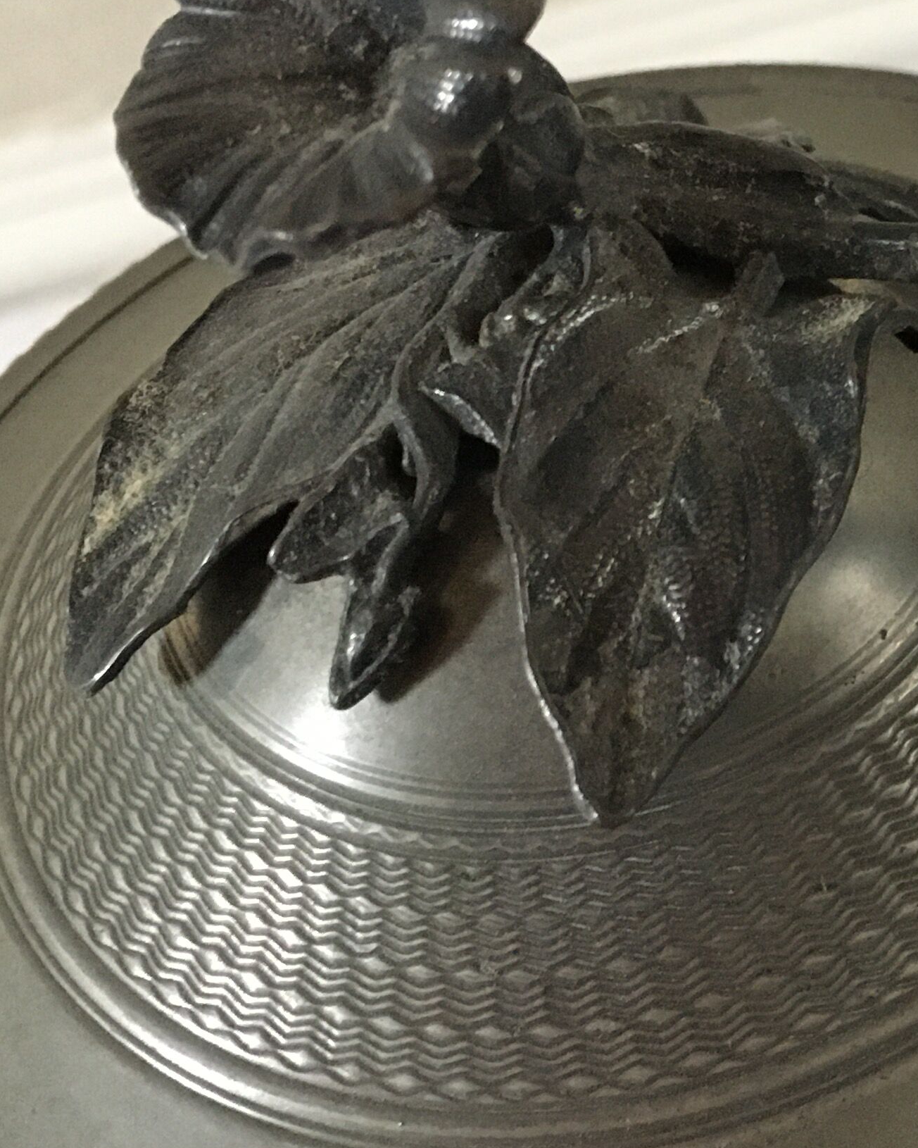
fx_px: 2377
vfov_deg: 27.1
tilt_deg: -50.0
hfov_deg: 20.7
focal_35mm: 70
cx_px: 1024
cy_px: 539
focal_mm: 4.15
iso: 250
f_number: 2.2
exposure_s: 1/17
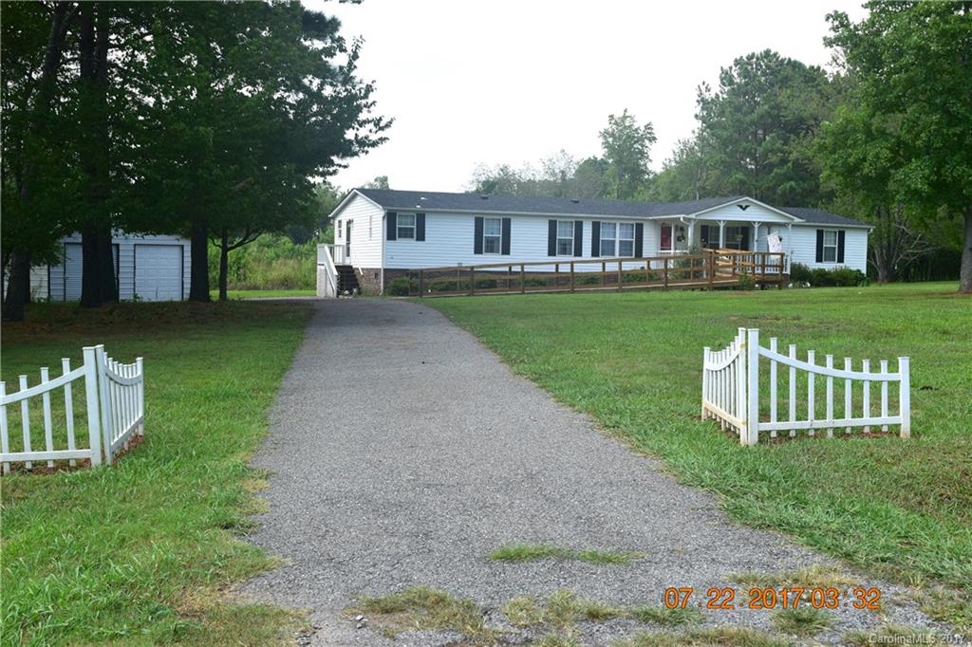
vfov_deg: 31.9
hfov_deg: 46.4
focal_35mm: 42
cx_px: 486
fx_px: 1134
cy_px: 324
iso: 400
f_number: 11
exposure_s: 1/400
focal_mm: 28
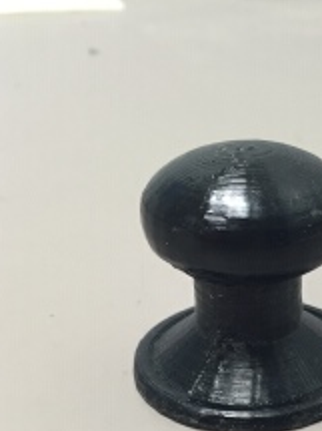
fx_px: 670
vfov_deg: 34.1
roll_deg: +2.2
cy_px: 365
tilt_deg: -30.8
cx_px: 260
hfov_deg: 26.5
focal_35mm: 54
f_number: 2.2
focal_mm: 4.15
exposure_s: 1/30
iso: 64
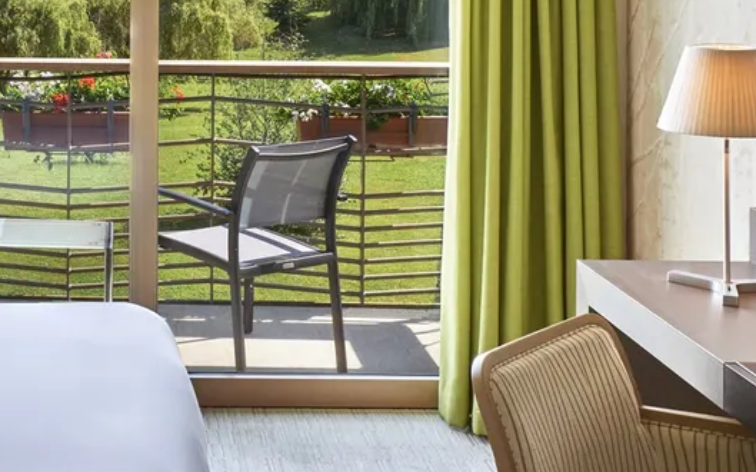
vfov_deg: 18.7
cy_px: -37
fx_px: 1380
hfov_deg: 29.3
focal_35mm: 67
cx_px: 69
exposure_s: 1/1.25
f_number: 18
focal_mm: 20
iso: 100
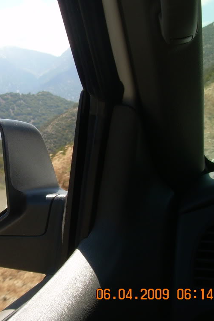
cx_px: 13
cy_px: 164
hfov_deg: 24.2
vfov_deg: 36.9
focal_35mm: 54
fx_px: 481
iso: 50
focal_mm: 6.3
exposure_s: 1/297
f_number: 4.6
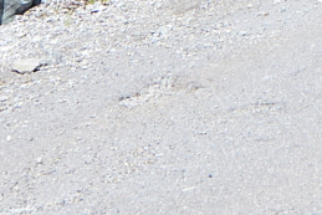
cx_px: 589
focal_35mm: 142
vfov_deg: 8.1
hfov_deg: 13.0
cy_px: -464
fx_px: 1271
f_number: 7.1
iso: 100
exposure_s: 1/160
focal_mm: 12
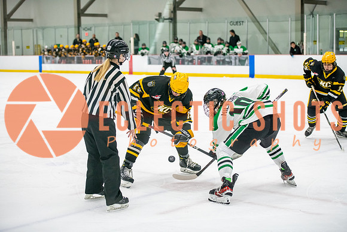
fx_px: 675
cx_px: 174
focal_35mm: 70
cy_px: 116
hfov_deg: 28.8
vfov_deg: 19.5
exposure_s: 1/800
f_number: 2.8
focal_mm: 70
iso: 4000
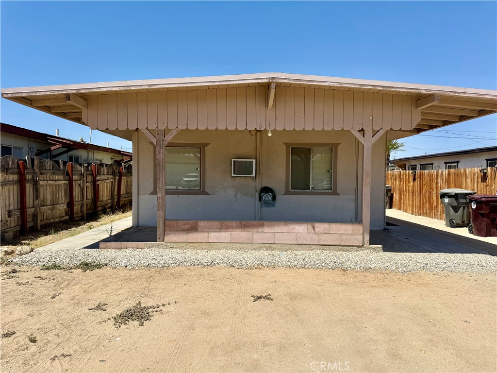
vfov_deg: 56.8
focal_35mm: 24
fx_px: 345
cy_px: 186
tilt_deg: -0.8
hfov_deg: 71.6
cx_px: 248
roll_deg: -0.9
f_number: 1.78
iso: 80
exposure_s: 1/6711
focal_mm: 6.76
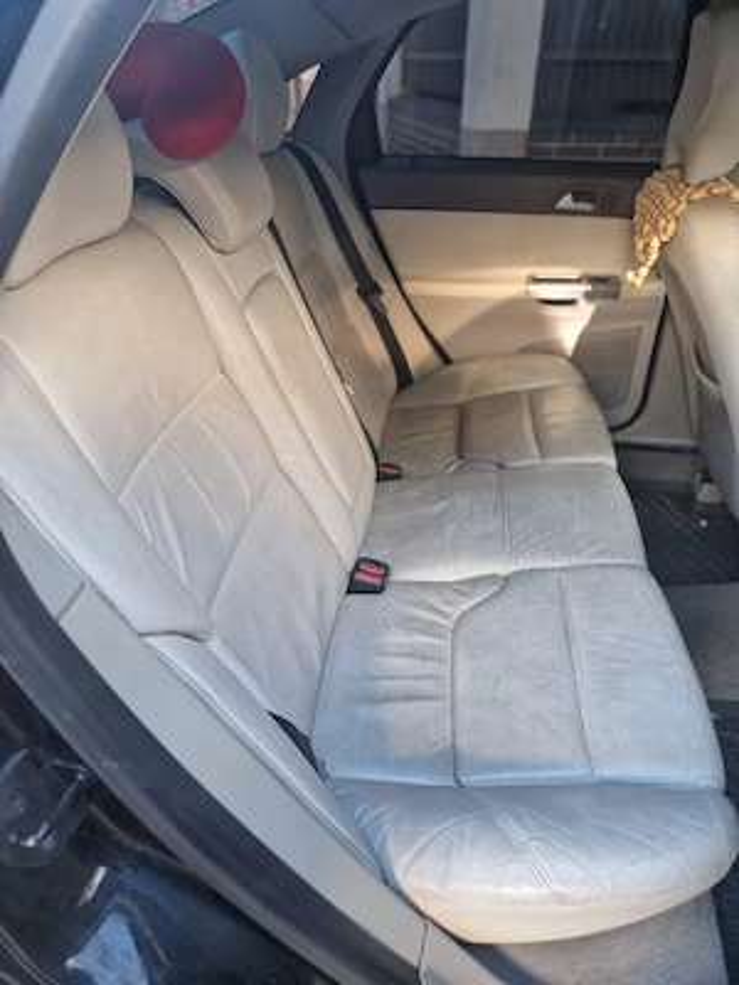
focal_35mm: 23
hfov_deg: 58.9
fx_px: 655
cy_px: 492
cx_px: 370
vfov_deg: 73.9
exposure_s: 1/100
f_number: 1.8
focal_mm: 5.4
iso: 80
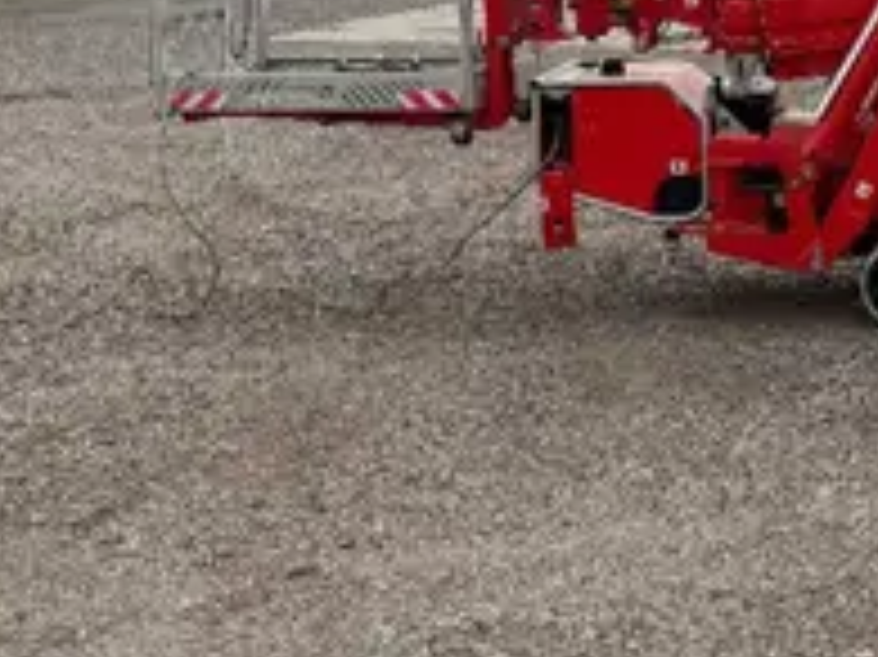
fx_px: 1496
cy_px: 36
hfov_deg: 29.4
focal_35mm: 59
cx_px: 977
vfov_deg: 23.9
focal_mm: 6.76
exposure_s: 1/1385
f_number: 1.78
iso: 80
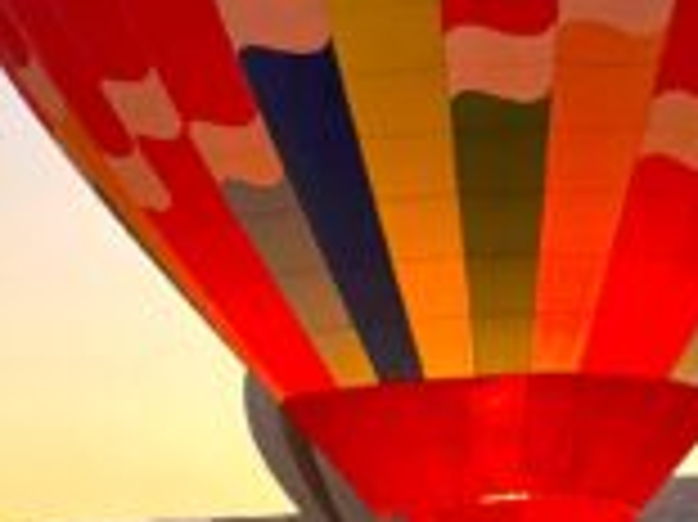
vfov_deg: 8.9
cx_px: -599
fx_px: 3365
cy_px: 90
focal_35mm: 167
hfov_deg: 11.0
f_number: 1.78
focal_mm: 6.76
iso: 50
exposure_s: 1/127
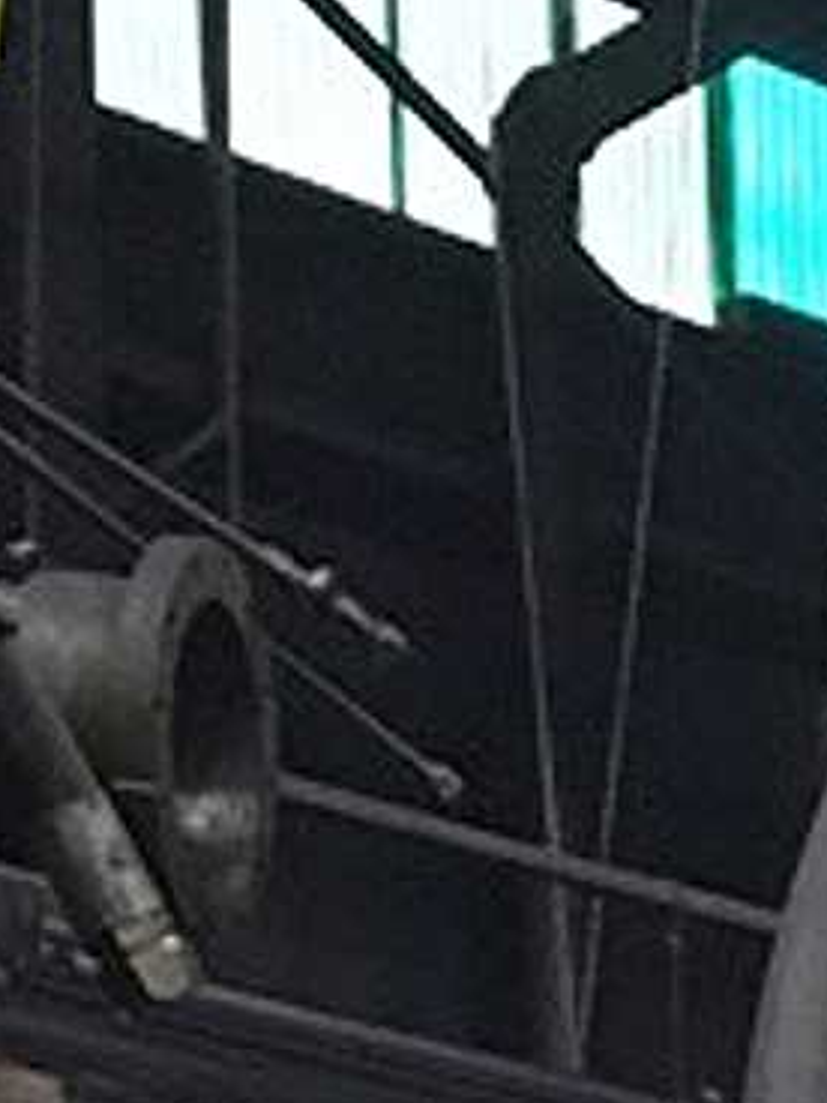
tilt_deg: -1.0
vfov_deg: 8.9
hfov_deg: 7.1
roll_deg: +1.7
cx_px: 2343
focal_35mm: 189
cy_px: 3135
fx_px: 6020
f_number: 2.2
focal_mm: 4.15
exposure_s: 1/15
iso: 250
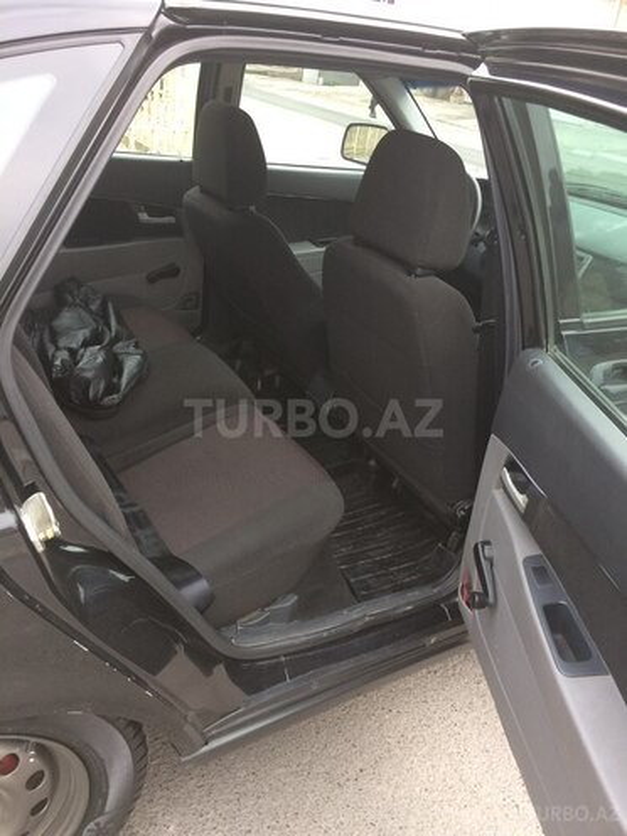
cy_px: 418
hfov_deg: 48.2
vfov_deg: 61.7
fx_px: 700
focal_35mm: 29
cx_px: 314
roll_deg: -7.3
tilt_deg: -29.6
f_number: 2.2
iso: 40
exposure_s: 1/33
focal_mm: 4.15
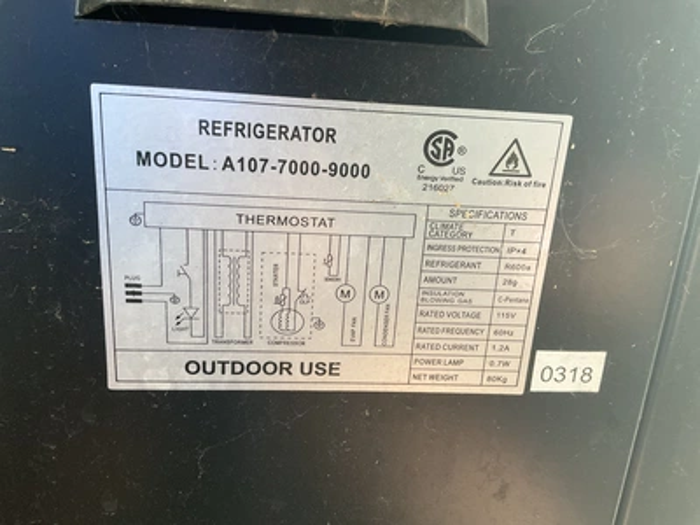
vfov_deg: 48.2
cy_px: 262
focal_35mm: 29
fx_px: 586
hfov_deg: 61.7
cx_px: 350
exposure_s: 1/60
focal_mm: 3
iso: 125
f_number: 1.8
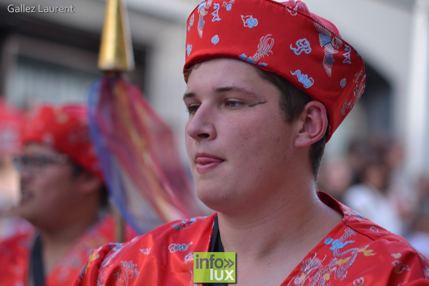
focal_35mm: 147
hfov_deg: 14.0
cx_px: 214
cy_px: 143
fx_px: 1752
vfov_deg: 9.3
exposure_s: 1/200
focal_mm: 98
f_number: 2.8
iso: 100
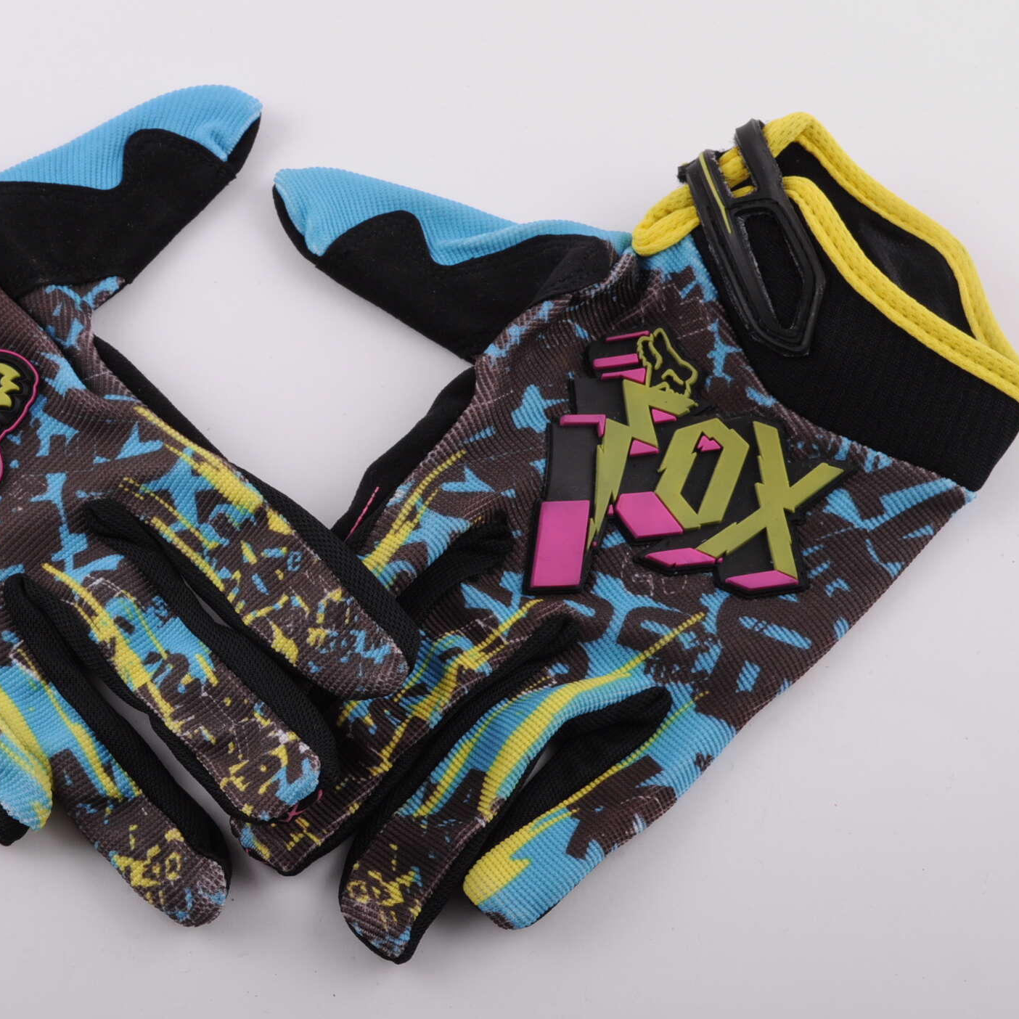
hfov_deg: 24.4
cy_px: 504
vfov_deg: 24.7
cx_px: 284
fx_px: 2331
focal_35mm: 70
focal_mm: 36
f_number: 16
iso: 200
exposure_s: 1/100
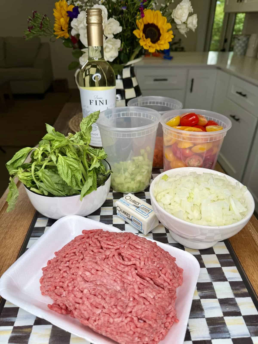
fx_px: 239
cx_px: 129
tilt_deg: -31.3
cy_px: 172
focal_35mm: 24
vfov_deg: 71.6
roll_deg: -1.7
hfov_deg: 56.8
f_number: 1.78
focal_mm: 6.76
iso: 80
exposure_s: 1/772
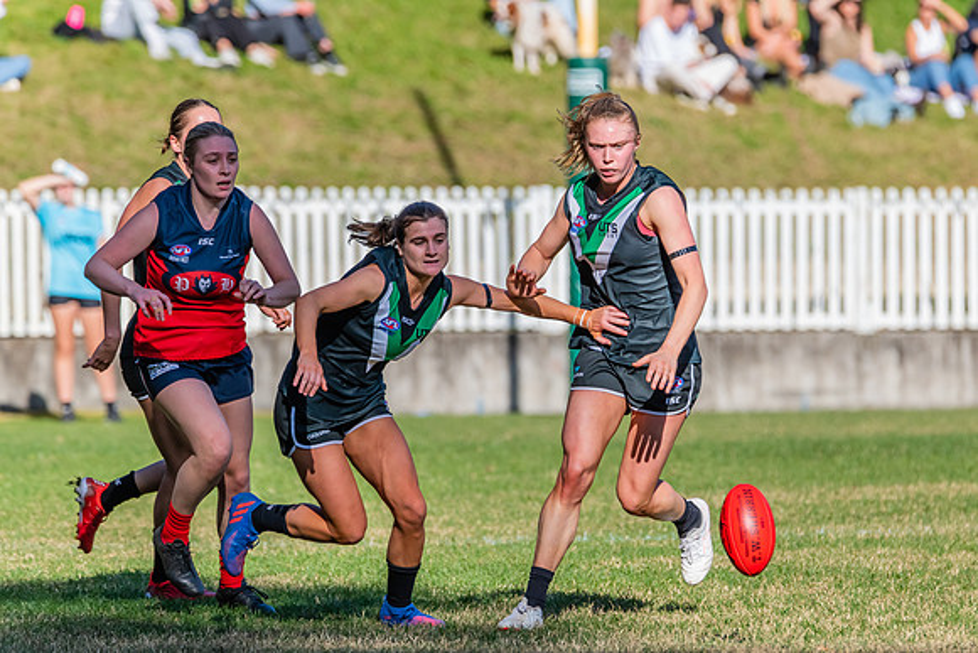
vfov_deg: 2.5
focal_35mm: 548
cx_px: 582
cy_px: 388
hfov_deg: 3.8
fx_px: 14889
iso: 800
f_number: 10
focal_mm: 460
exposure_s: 1/1600
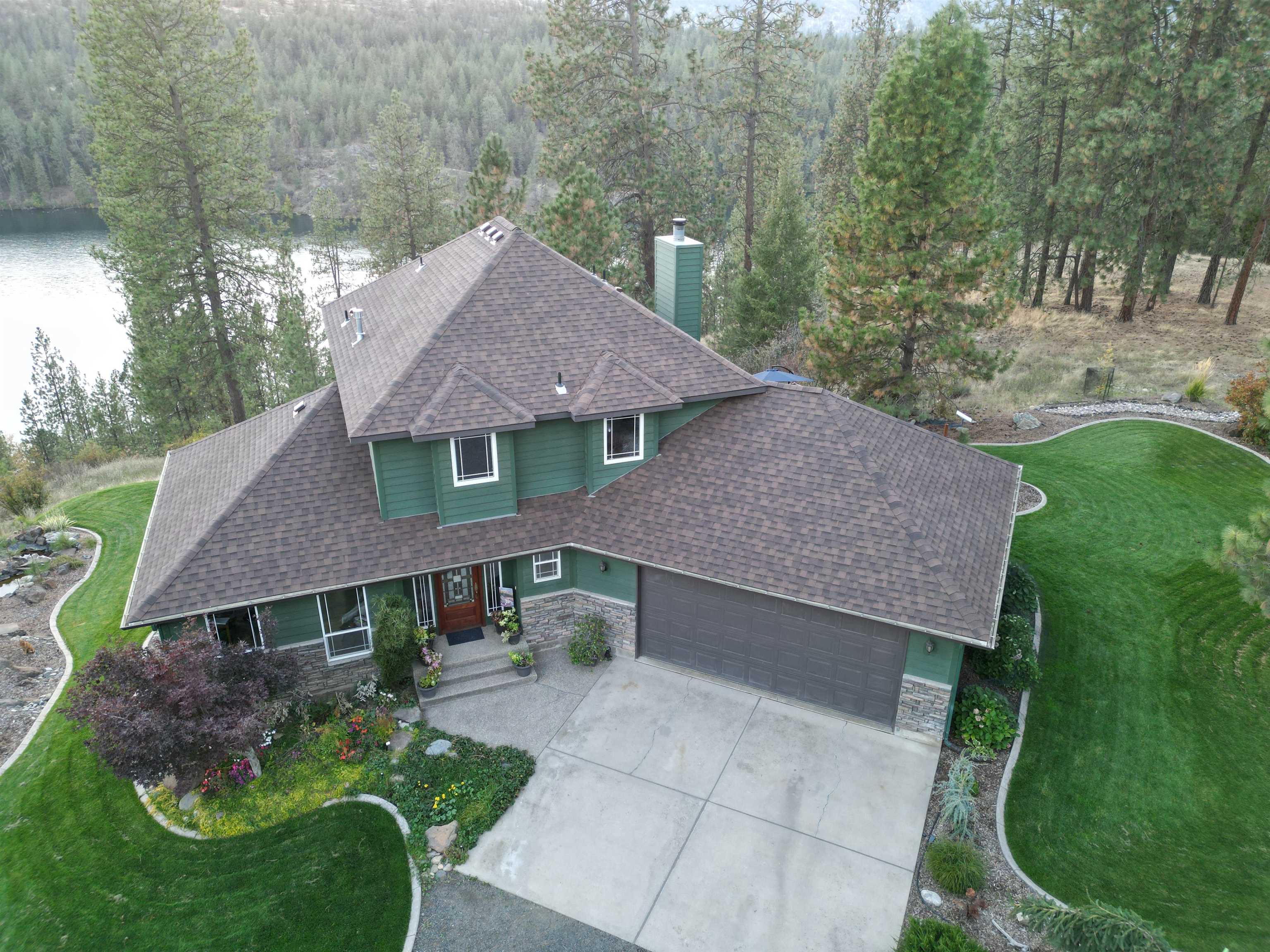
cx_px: 635
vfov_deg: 56.8
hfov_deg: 71.6
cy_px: 476
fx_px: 881
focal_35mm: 24
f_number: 1.7
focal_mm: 6.72
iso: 100
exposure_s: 1/30
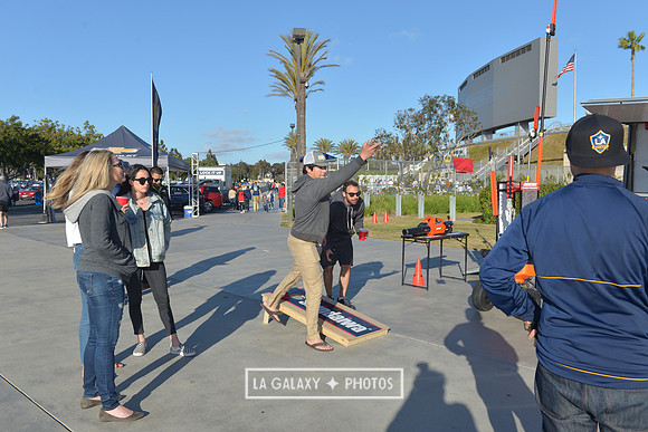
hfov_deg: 58.7
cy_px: 216
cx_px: 324
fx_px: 576
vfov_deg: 41.1
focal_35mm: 32
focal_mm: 32
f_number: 8
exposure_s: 1/800
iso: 250
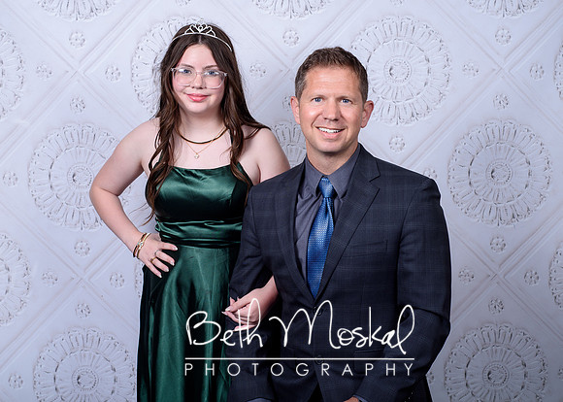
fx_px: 958
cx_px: 254
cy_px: 175
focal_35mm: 60
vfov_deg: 23.7
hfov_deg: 32.7
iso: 100
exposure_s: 1/200
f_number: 5.6
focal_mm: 50
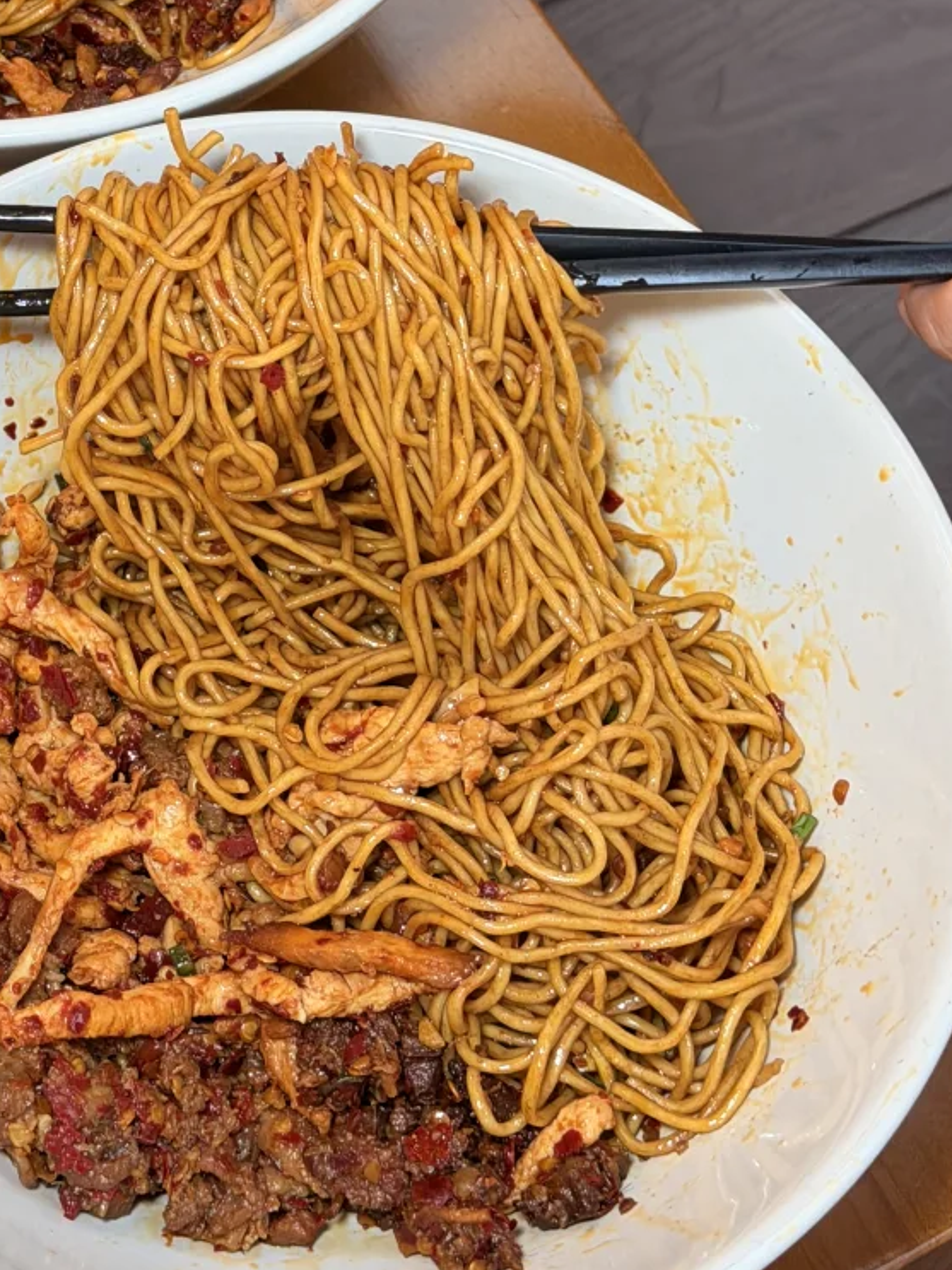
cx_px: 156
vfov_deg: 20.5
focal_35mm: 93
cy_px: 67
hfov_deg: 15.8
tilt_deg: -54.6
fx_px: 3411
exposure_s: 1/100
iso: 64
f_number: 1.78
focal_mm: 6.76
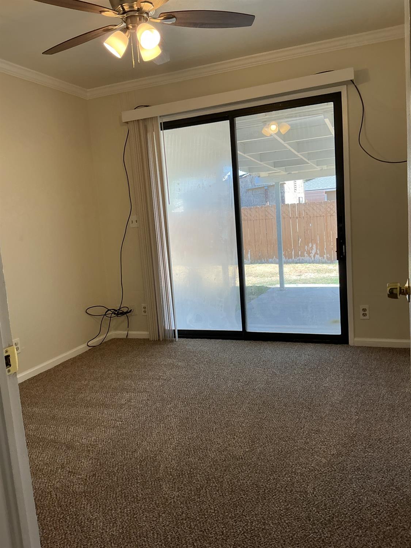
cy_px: 274
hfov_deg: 48.2
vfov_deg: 61.7
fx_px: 459
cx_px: 206
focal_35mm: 29
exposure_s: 1/120
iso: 25
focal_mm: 3
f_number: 1.8
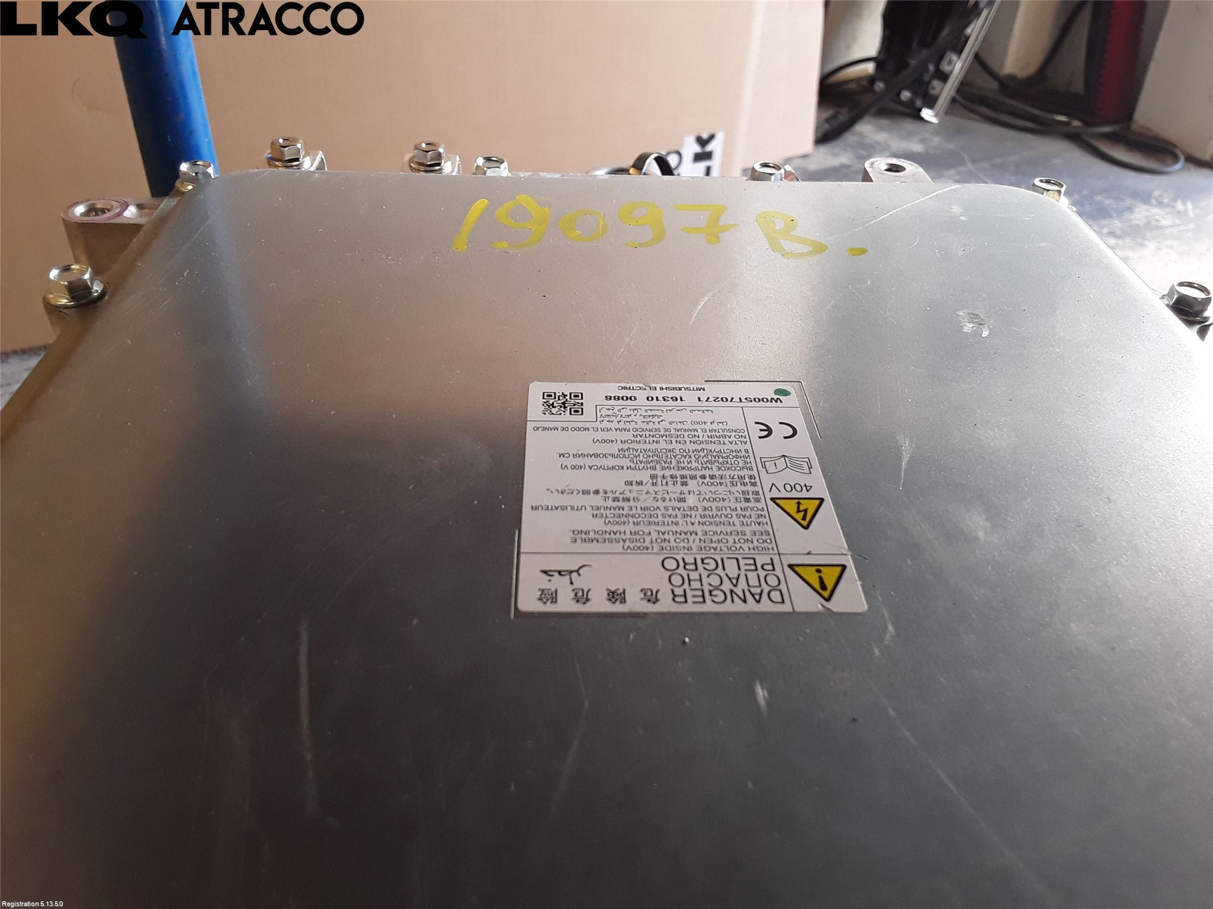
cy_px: 454
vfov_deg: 49.7
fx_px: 981
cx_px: 606
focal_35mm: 28
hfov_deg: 63.4
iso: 50
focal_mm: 2.91
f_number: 1.9
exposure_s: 1/50
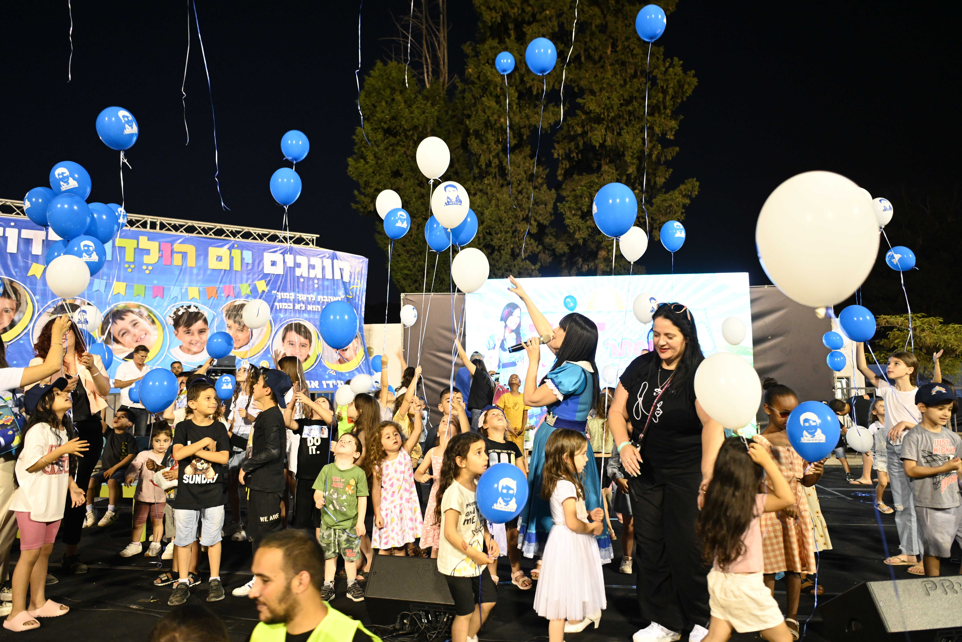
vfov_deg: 53.1
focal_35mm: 24
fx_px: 641
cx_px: 481
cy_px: 321
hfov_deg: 73.7
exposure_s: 1/125
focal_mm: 24
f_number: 2.8
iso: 3200
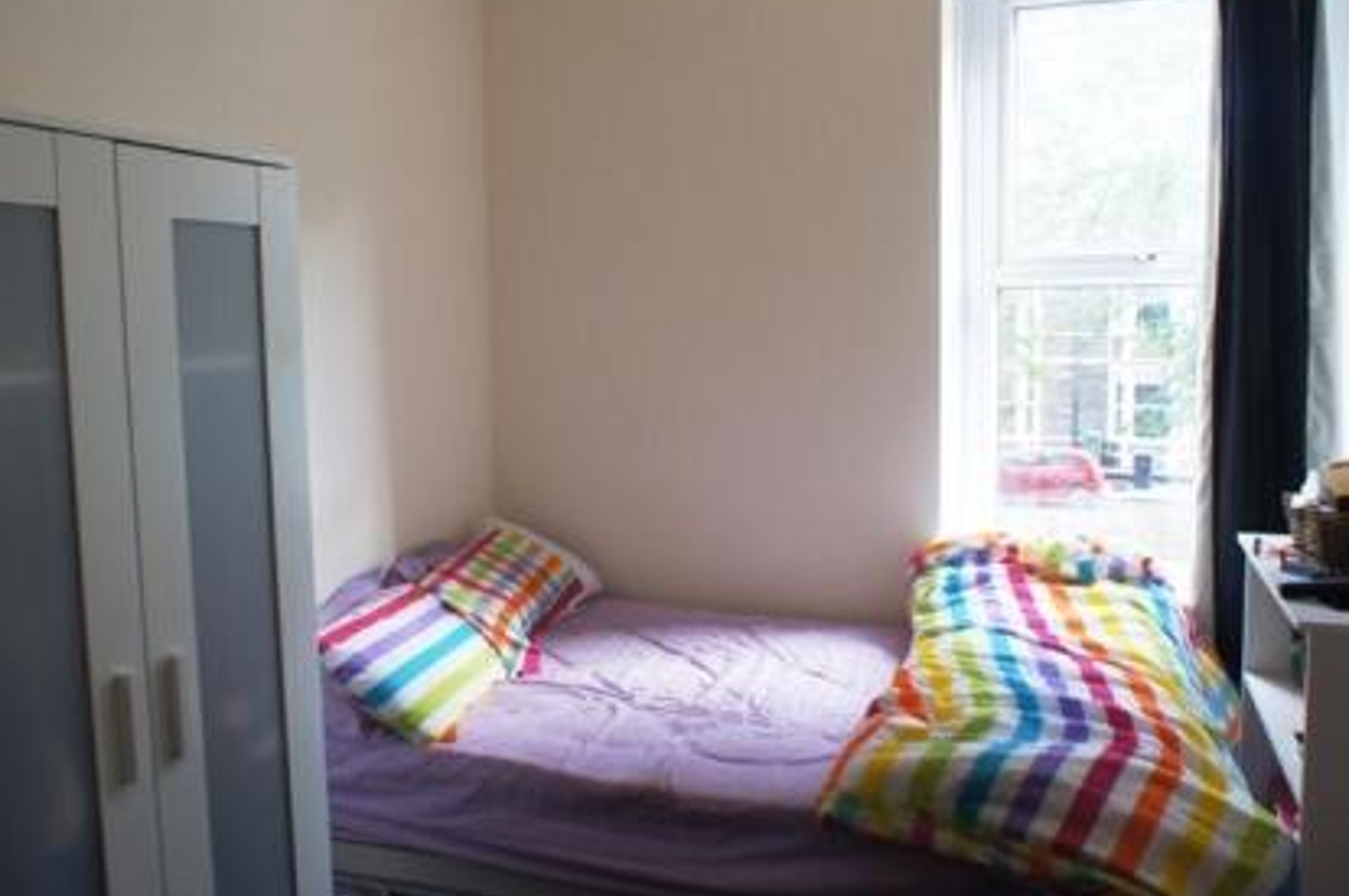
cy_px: 407
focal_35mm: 38
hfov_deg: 50.7
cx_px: 639
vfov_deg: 34.9
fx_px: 1422
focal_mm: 16
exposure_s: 1/50
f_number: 3.5
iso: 200
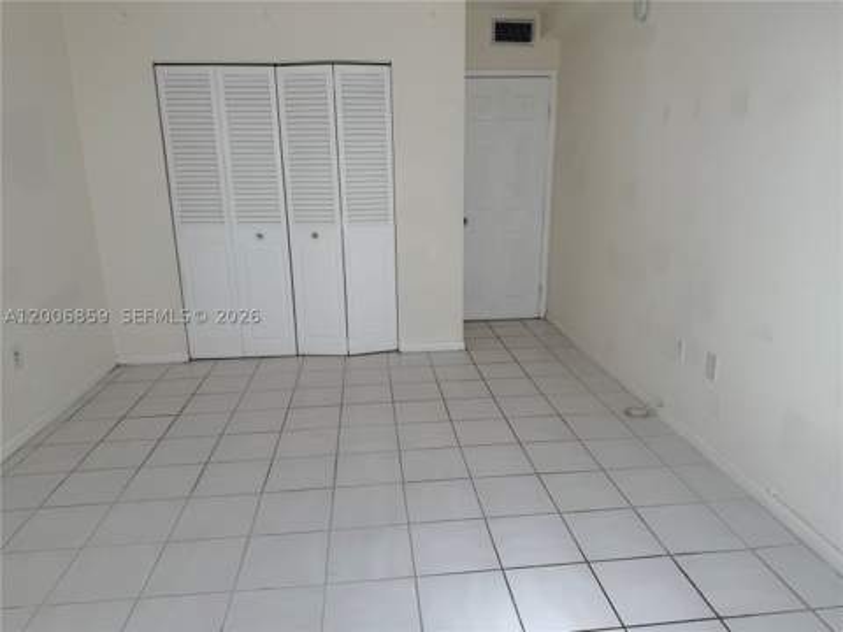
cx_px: 422
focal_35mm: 24
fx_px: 584
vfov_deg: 56.8
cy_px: 316
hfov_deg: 71.6
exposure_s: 1/237
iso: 64
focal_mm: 6.76
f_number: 1.78
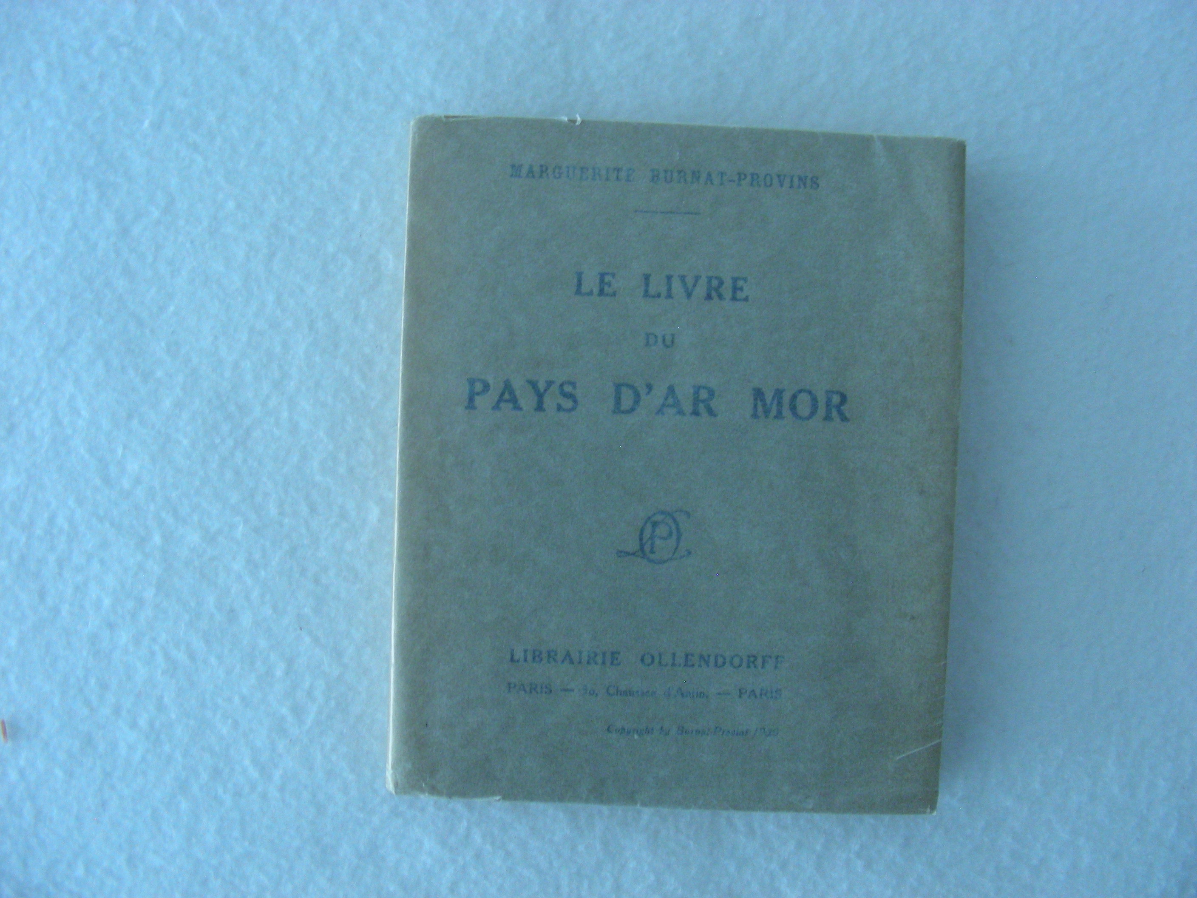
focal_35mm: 38
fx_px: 1314
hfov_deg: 49.0
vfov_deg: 37.7
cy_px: 449
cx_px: 598
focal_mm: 6.3
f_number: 3.5
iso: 200
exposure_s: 1/19.5
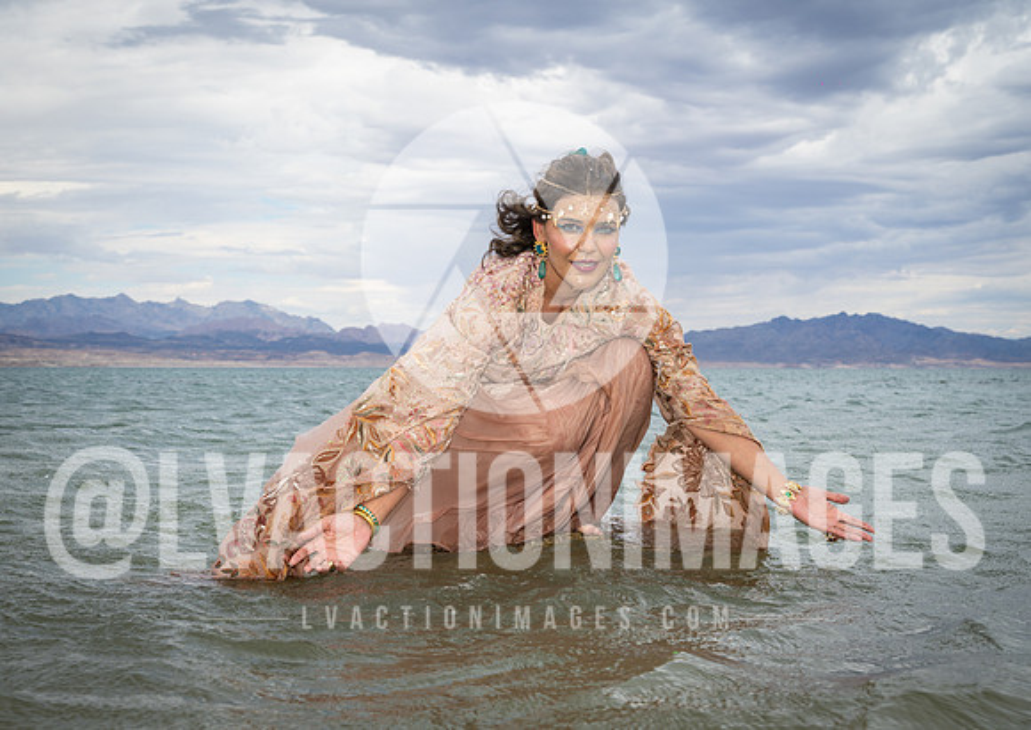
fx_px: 1585
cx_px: 500
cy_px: 395
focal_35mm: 54
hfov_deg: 36.0
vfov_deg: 25.9
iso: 64
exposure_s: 1/250
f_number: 9
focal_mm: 46
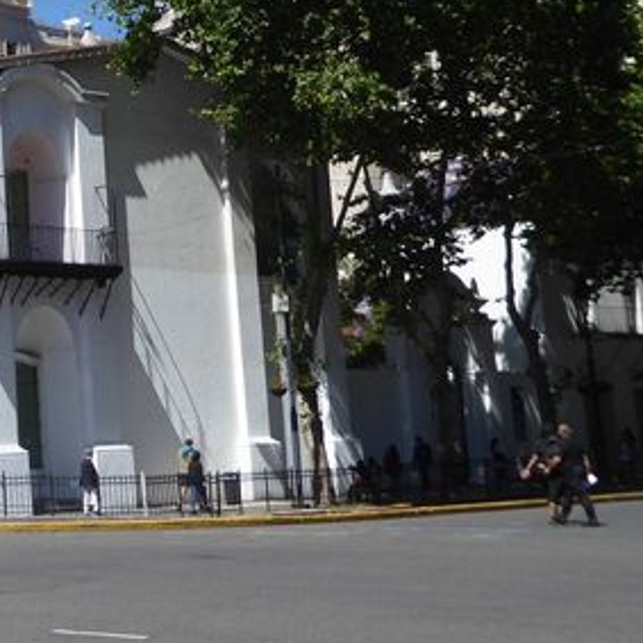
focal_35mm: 85
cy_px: 175
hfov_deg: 19.0
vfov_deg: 20.3
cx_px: -182
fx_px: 1786
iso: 80
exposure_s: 1/800
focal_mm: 5.8
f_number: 3.6
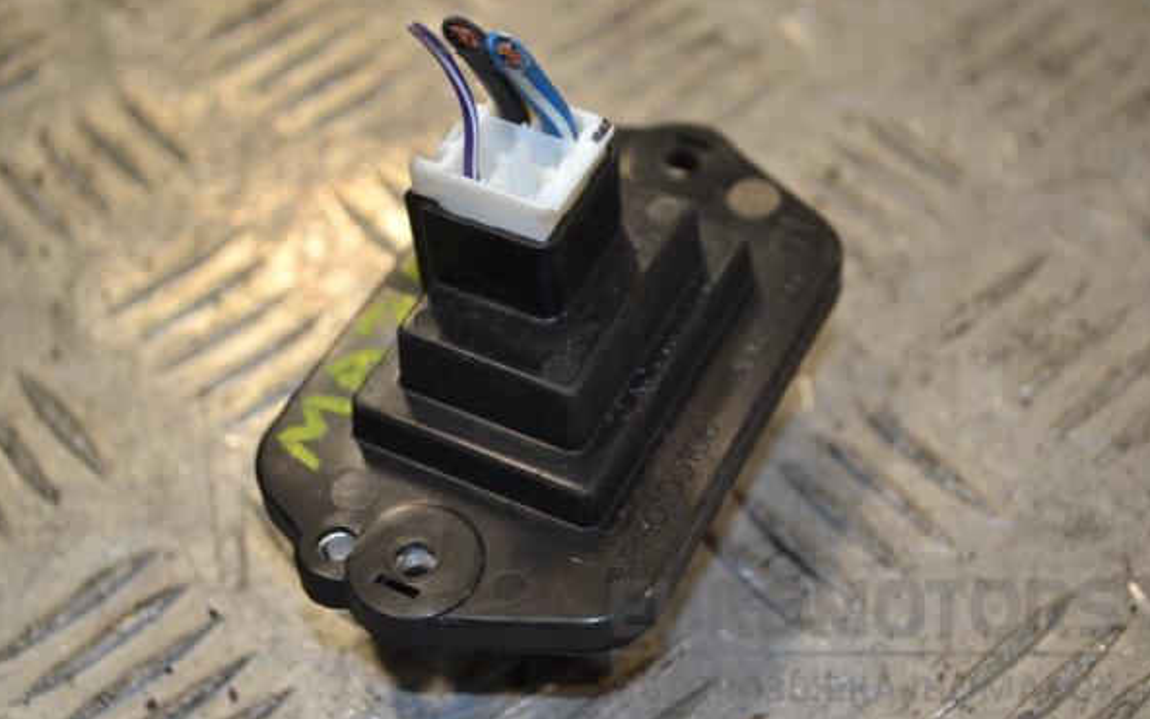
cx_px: 575
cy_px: 350
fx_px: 1943
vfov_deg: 21.0
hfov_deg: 33.0
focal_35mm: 62
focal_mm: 40
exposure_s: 1/125
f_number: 5.3
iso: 280
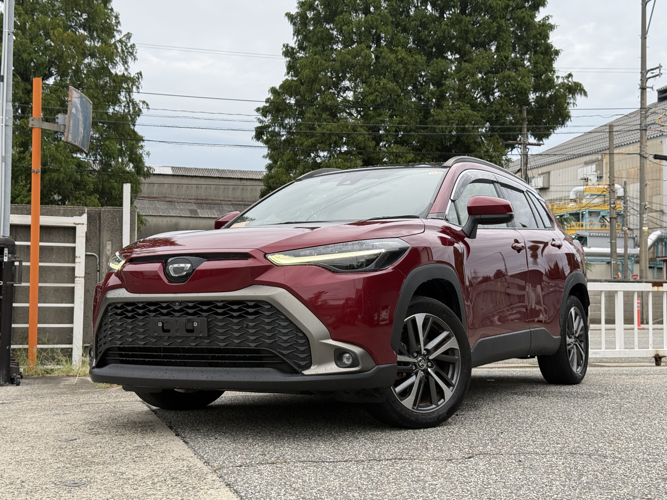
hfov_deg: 39.7
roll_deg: -0.8
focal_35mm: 48
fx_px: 925
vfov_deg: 30.3
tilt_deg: +3.4
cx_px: 334
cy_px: 250
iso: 64
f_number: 1.78
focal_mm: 6.76
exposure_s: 1/802
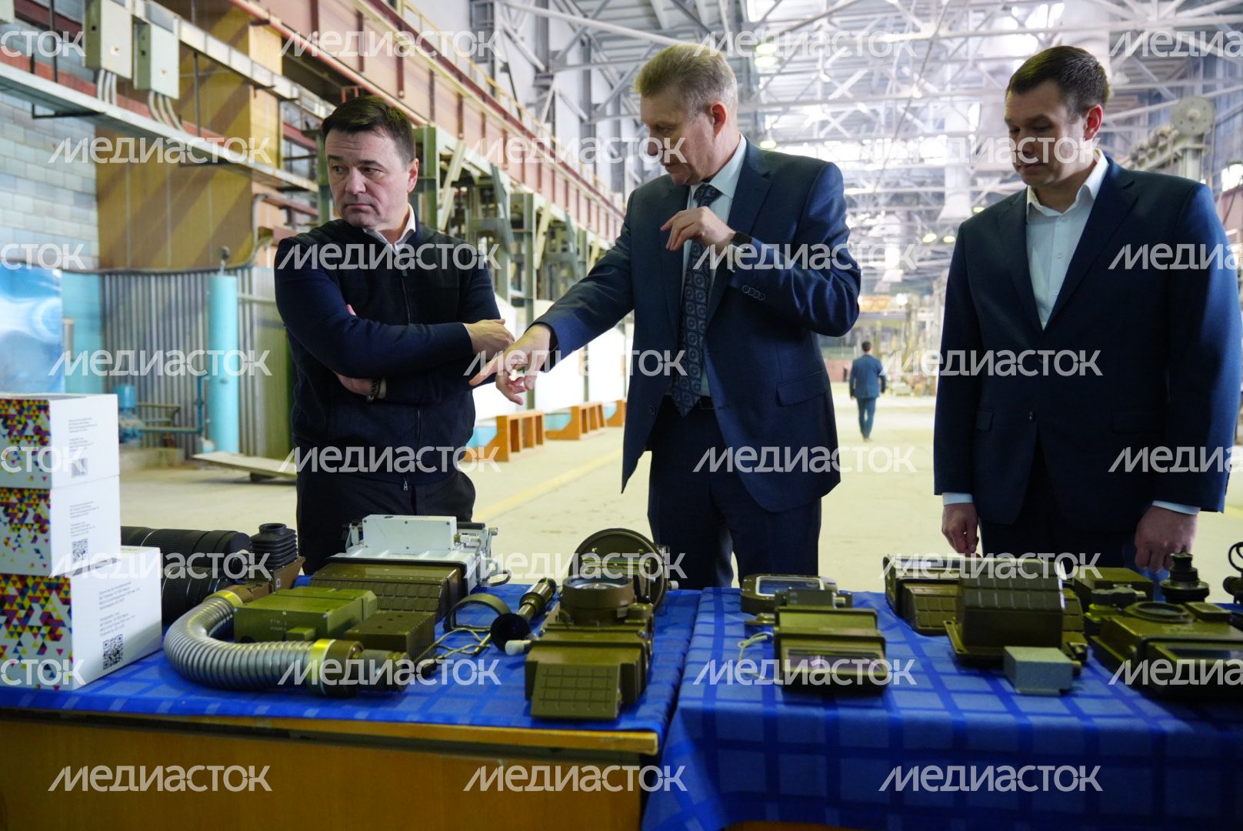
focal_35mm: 27
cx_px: 622
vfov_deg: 48.0
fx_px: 933
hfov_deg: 67.3
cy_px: 416
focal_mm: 27
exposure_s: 1/50
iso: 3200
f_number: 3.2
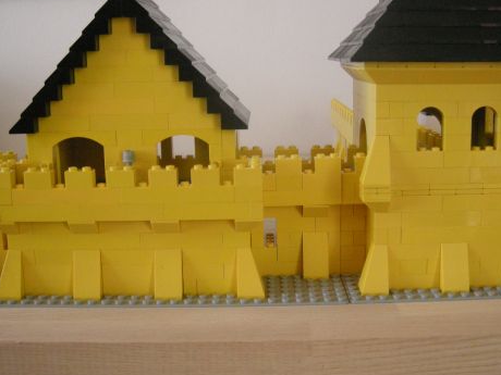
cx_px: 274
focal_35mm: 47
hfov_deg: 40.4
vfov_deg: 30.8
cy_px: 158
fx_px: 680
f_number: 2.7
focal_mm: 7.5
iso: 400
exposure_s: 1/31.4
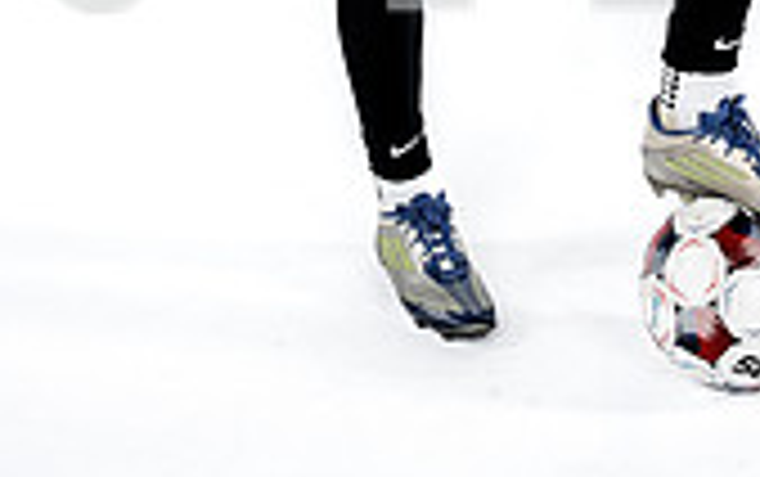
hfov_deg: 18.0
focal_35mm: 115
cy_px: -441
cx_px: 549
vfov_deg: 10.6
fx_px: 2384
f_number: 4.5
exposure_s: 1/250
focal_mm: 42.5
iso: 160
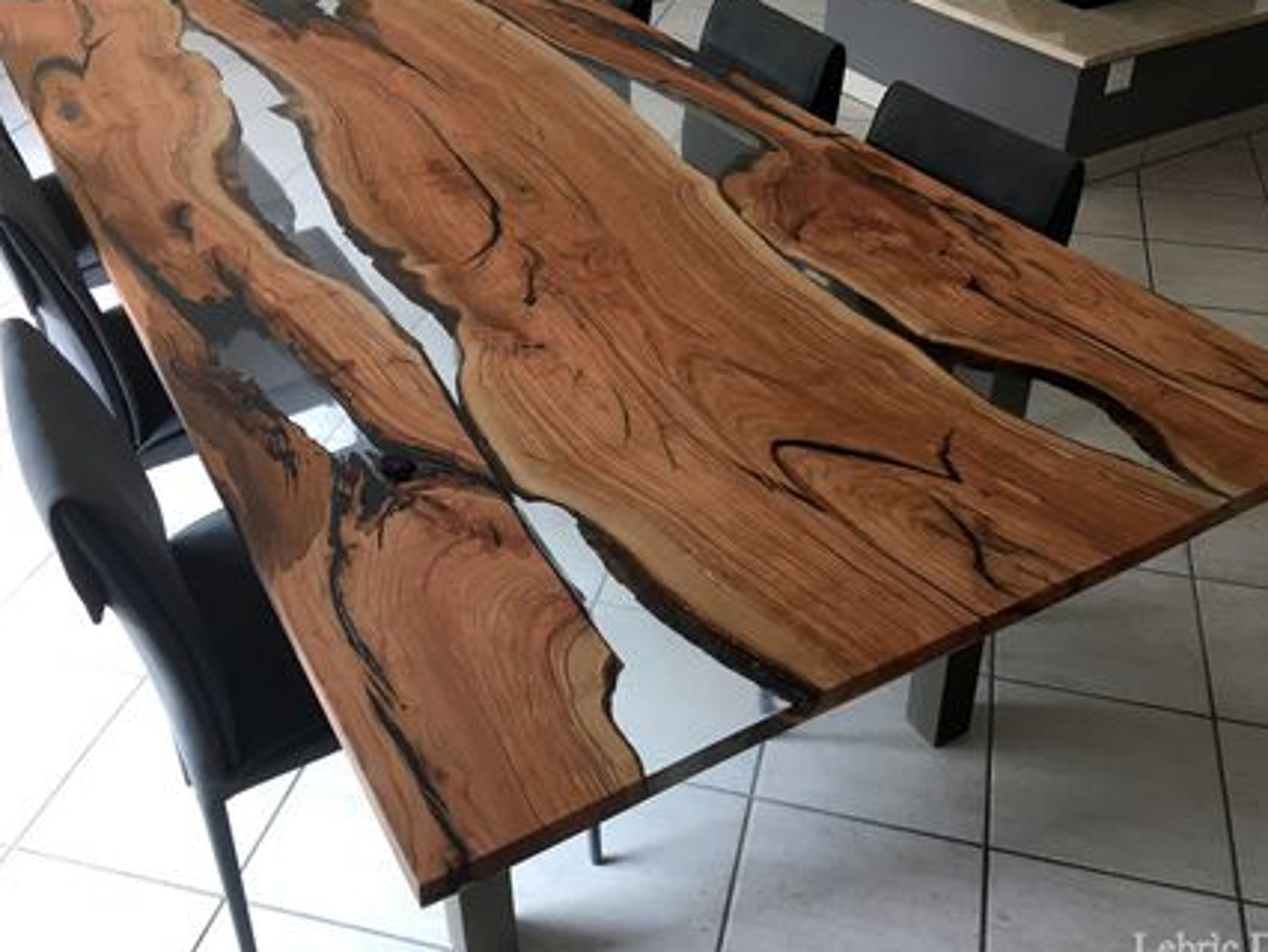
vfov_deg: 41.8
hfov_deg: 53.9
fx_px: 1246
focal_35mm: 34
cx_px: 646
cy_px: 424
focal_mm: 4.15
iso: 32
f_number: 2.2
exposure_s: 1/33
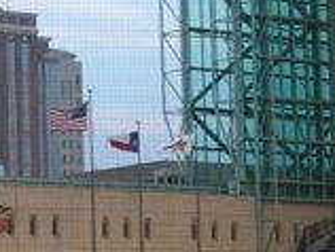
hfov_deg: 9.3
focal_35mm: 210
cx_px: -49
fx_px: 2035
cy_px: 196
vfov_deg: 7.1
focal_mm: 5.8
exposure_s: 1/48.7
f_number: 3
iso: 50
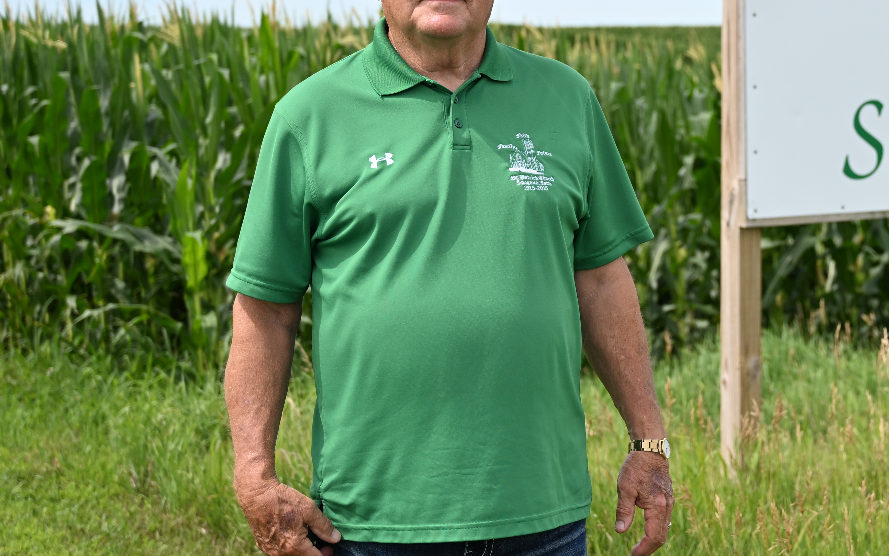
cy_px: 69
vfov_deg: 16.5
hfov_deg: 25.9
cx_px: 741
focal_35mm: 78
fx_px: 1890
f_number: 4
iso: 200
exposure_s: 1/1600
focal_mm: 44
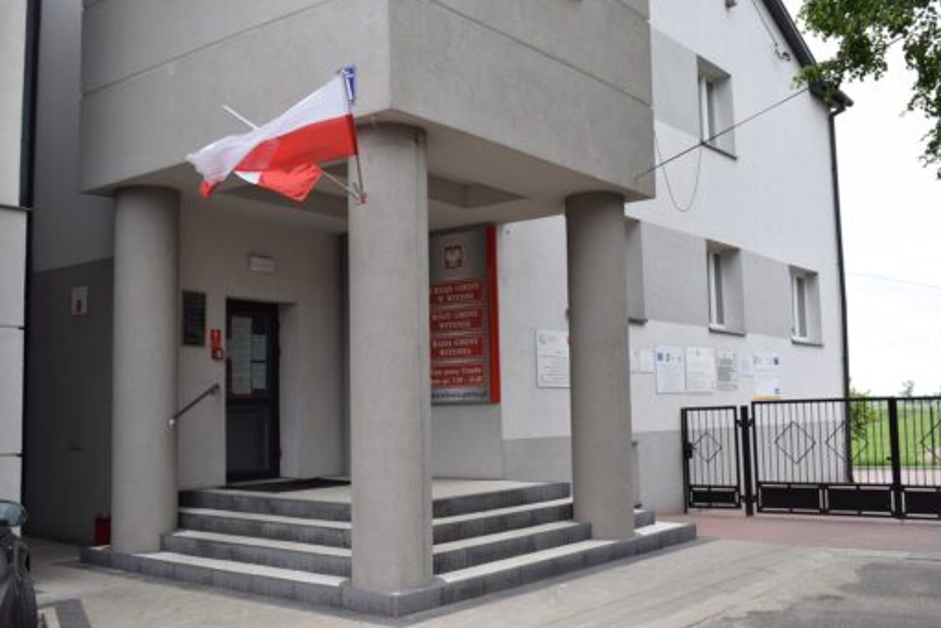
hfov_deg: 51.9
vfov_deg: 36.0
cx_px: 469
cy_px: 313
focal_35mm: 37
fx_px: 967
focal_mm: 24
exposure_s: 1/250
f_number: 8
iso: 400
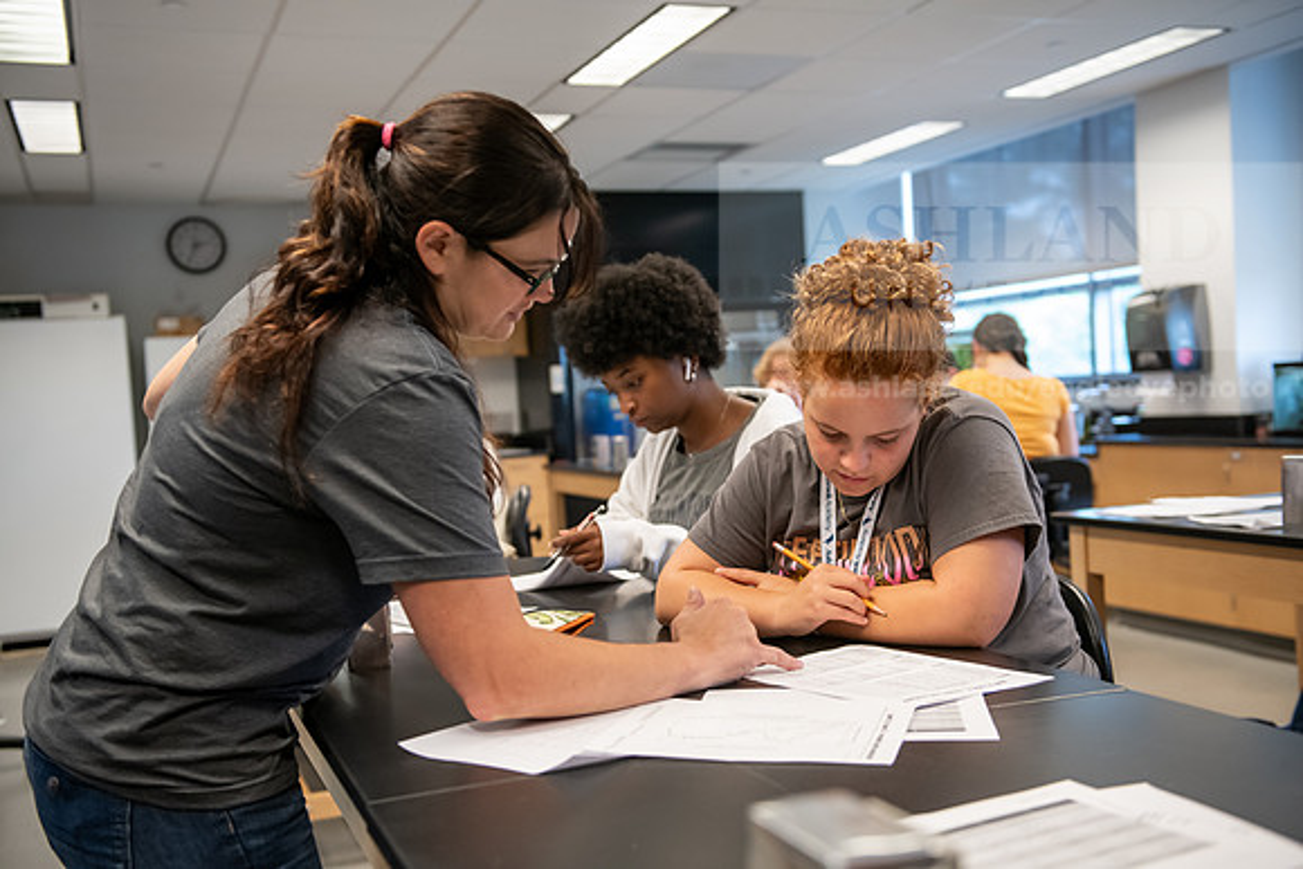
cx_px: 652
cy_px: 434
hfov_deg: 48.4
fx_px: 1448
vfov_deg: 33.4
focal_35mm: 40
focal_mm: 40
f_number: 3.2
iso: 1600
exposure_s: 1/200
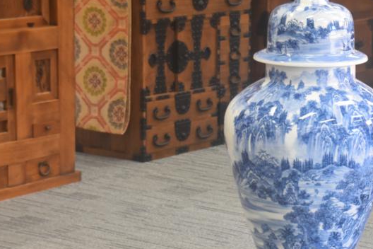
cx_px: 307
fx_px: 1658
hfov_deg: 12.8
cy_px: 174
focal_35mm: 160
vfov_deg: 8.6
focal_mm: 52
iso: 1400
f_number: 4.8
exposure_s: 1/60
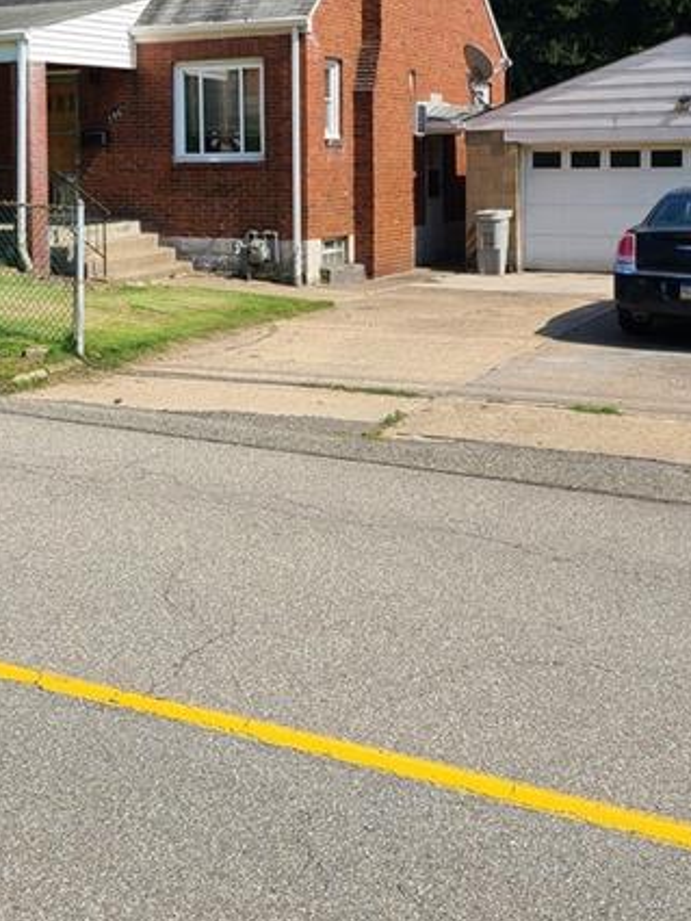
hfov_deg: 30.8
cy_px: 206
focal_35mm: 47
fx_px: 1250
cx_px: 292
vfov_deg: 39.1
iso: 40
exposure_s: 1/2066
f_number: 1.8
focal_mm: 5.4
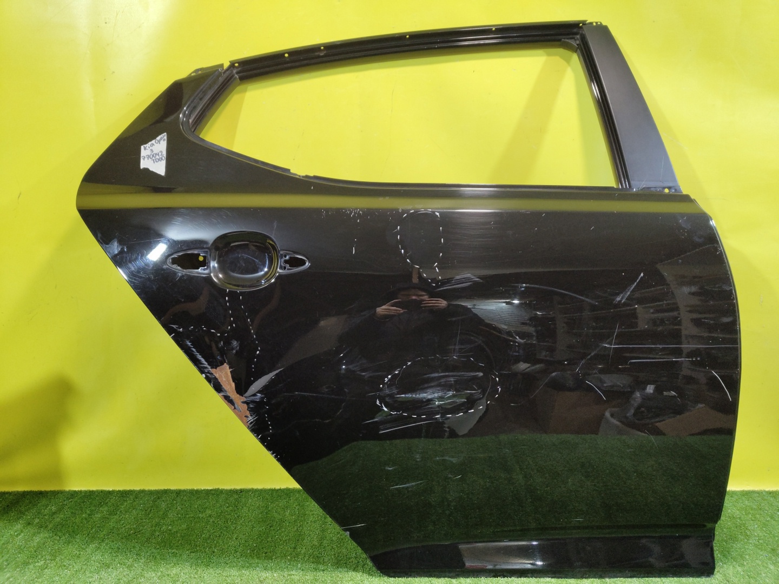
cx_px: 390
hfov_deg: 71.6
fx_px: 540
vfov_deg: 56.8
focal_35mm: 24
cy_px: 292
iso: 227
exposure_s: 1/50
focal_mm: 5.59
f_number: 1.88
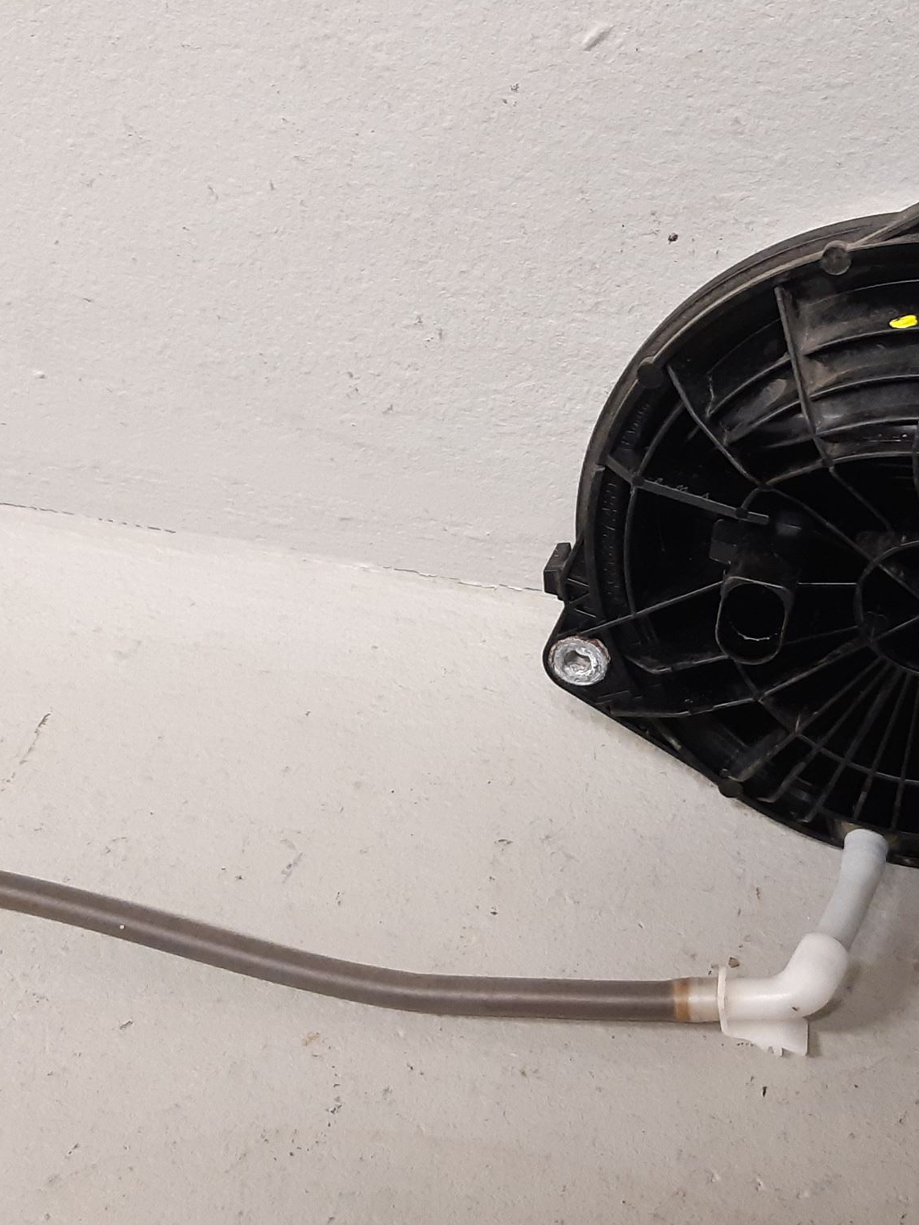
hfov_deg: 40.2
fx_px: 1239
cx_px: 609
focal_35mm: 35
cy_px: 614
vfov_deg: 52.6
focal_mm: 3.93
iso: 250
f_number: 1.7
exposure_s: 1/50
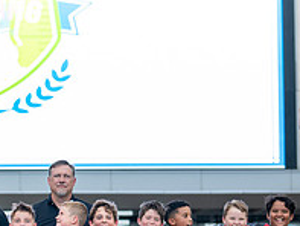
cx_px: -32
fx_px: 1587
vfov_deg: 8.0
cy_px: 274
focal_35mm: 183
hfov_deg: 10.7
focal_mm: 50
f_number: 2
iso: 100
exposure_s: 1/400
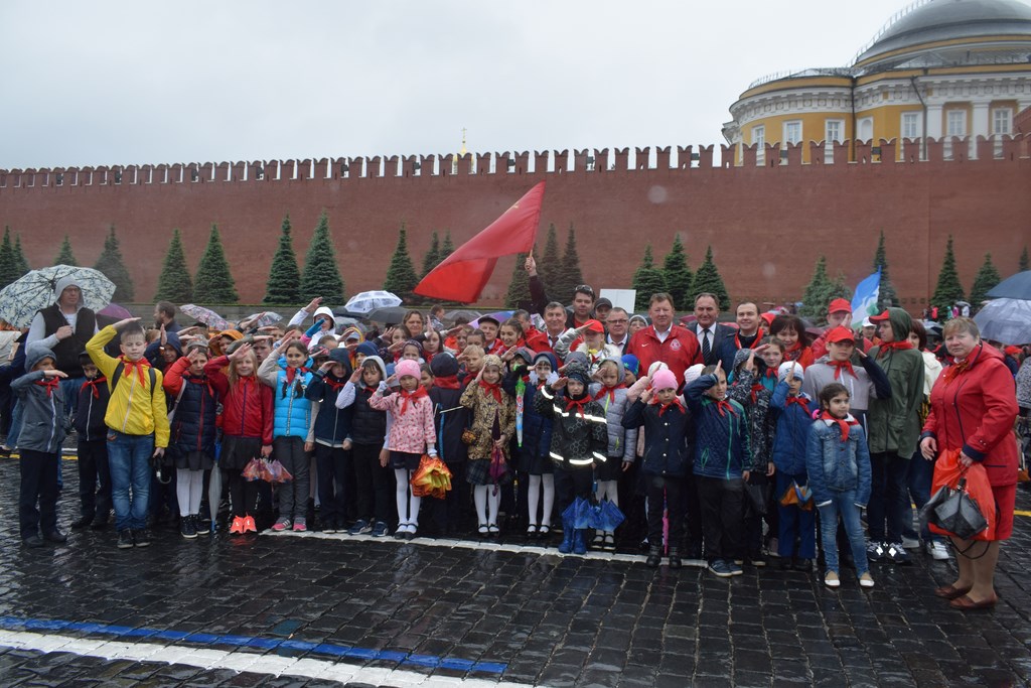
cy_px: 344
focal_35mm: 27
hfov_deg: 67.4
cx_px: 516
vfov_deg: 47.9
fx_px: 773
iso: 100
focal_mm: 18
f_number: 6.3
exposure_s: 1/160
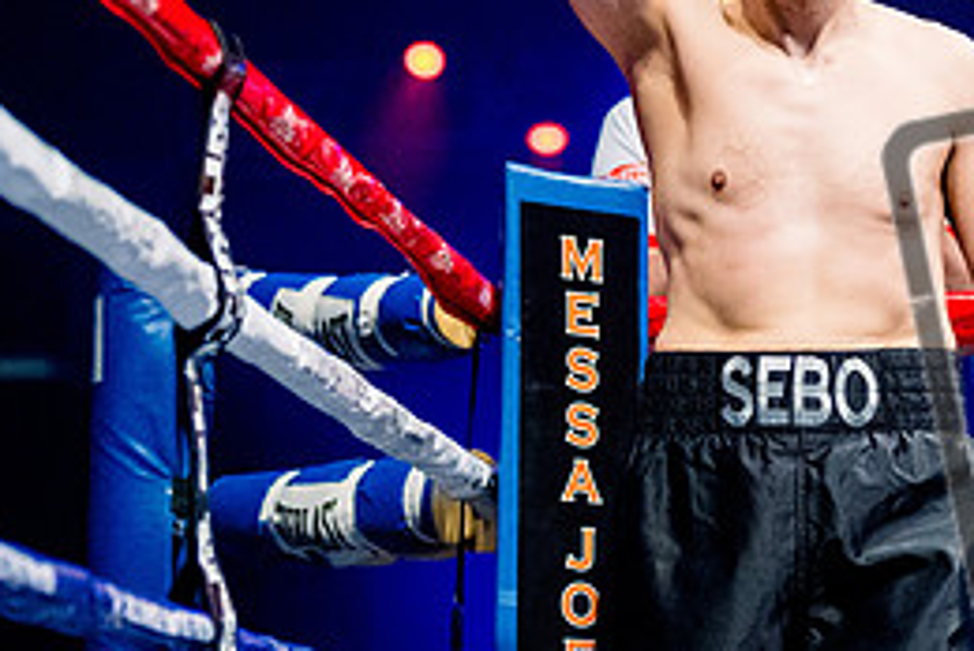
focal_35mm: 167
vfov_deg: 8.2
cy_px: 185
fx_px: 4523
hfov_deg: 12.2
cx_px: 892
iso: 6400
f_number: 1.6
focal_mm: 50
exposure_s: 1/1600
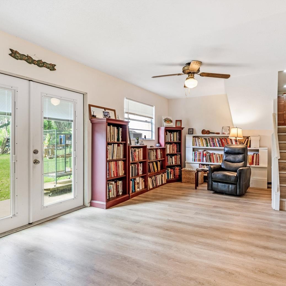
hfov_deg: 69.7
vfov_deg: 70.5
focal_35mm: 22
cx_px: 172
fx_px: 202
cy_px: 146
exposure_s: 1/160
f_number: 9
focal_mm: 11
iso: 250
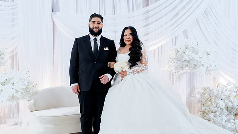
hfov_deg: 59.4
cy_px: 84
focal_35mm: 33
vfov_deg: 35.4
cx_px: 107
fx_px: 208
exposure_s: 1/160
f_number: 2.8
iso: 800
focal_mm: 28
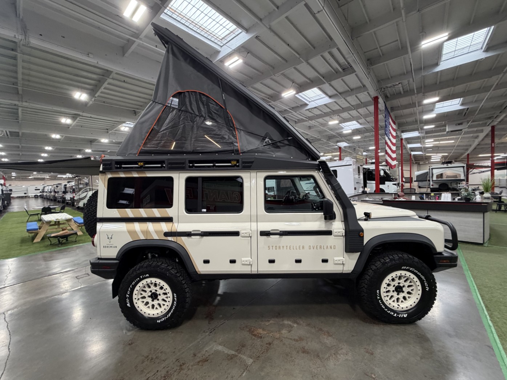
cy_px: 190
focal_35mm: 14
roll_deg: +2.5
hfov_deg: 102.1
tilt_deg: -1.9
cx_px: 254
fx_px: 205
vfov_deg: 85.7
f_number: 2.2
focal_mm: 2.22
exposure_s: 1/60
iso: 250
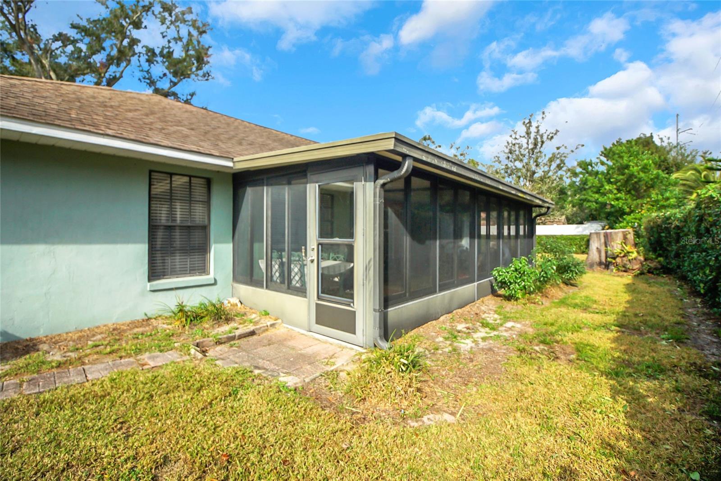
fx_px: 300
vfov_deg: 77.3
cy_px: 240
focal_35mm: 15
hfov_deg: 100.4
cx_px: 360
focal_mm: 10
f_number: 4.5
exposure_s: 1/1250
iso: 200
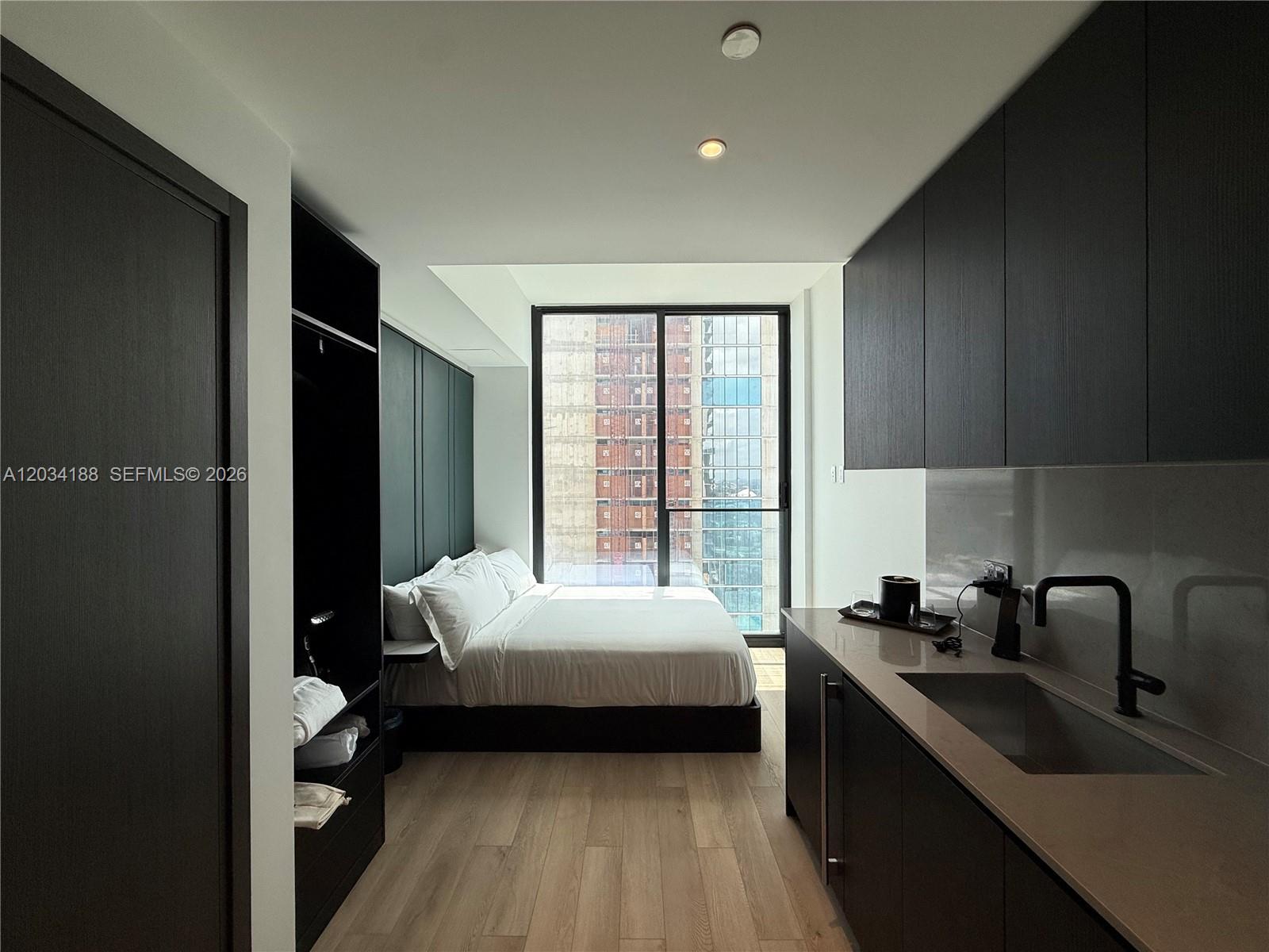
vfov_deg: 85.7
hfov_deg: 102.1
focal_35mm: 14
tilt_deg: +0.5
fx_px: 513
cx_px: 634
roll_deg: +0.4
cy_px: 476
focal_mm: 2.22
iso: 50
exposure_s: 1/363
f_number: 2.2
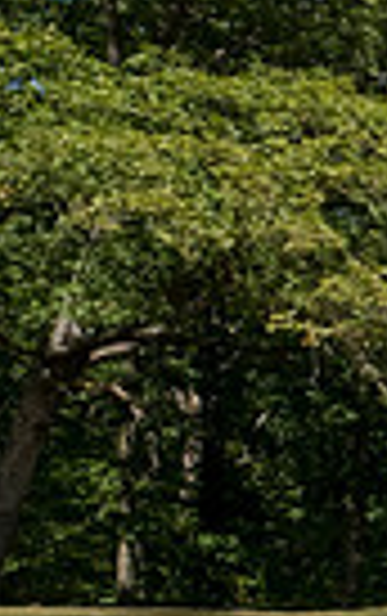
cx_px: 1302
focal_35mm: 62
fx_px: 1043
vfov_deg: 32.0
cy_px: 495
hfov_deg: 10.0
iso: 320
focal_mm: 14
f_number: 13
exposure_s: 1/400
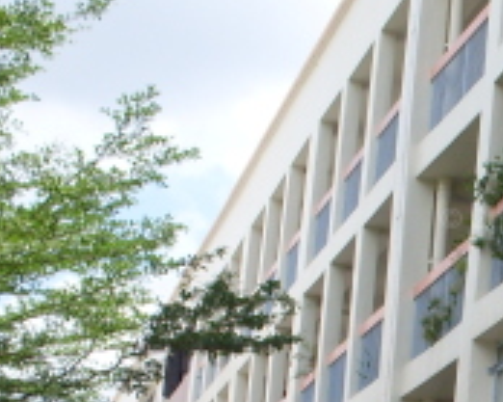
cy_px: 512
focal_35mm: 117
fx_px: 1741
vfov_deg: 12.8
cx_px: 656
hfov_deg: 15.6
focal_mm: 6.3
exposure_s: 1/125
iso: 80
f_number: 8.4
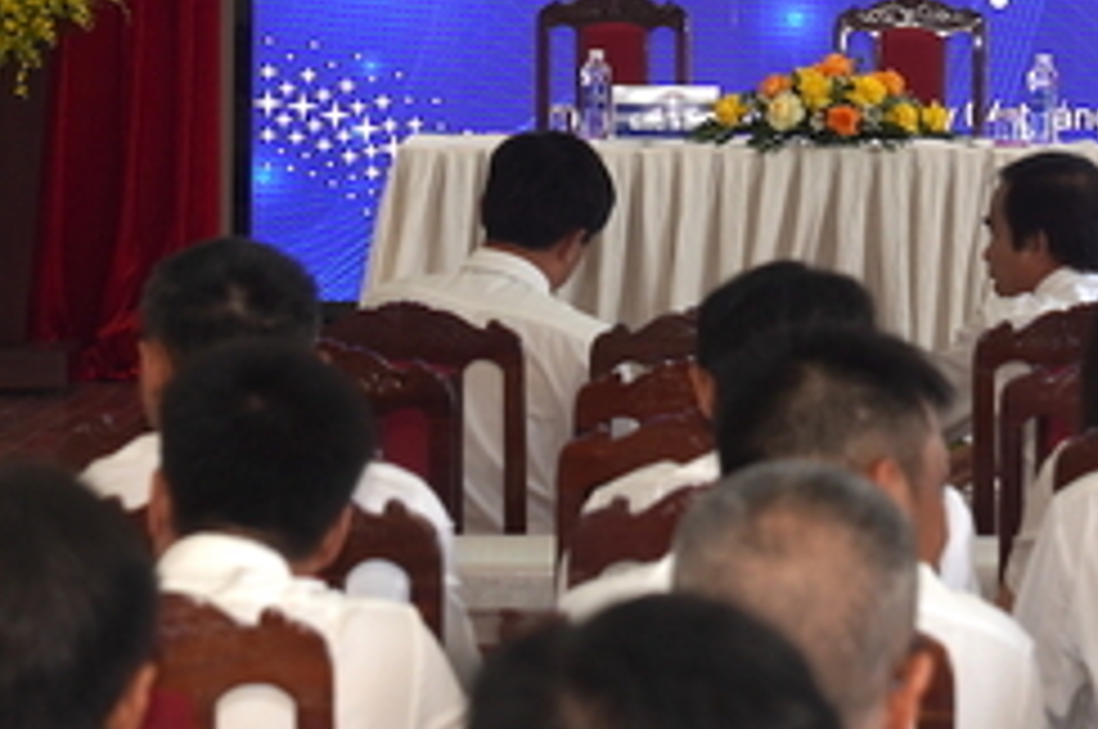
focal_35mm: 222
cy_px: -16
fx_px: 6751
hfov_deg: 9.3
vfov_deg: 6.2
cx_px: 864
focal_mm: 45
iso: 200
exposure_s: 1/80
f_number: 4
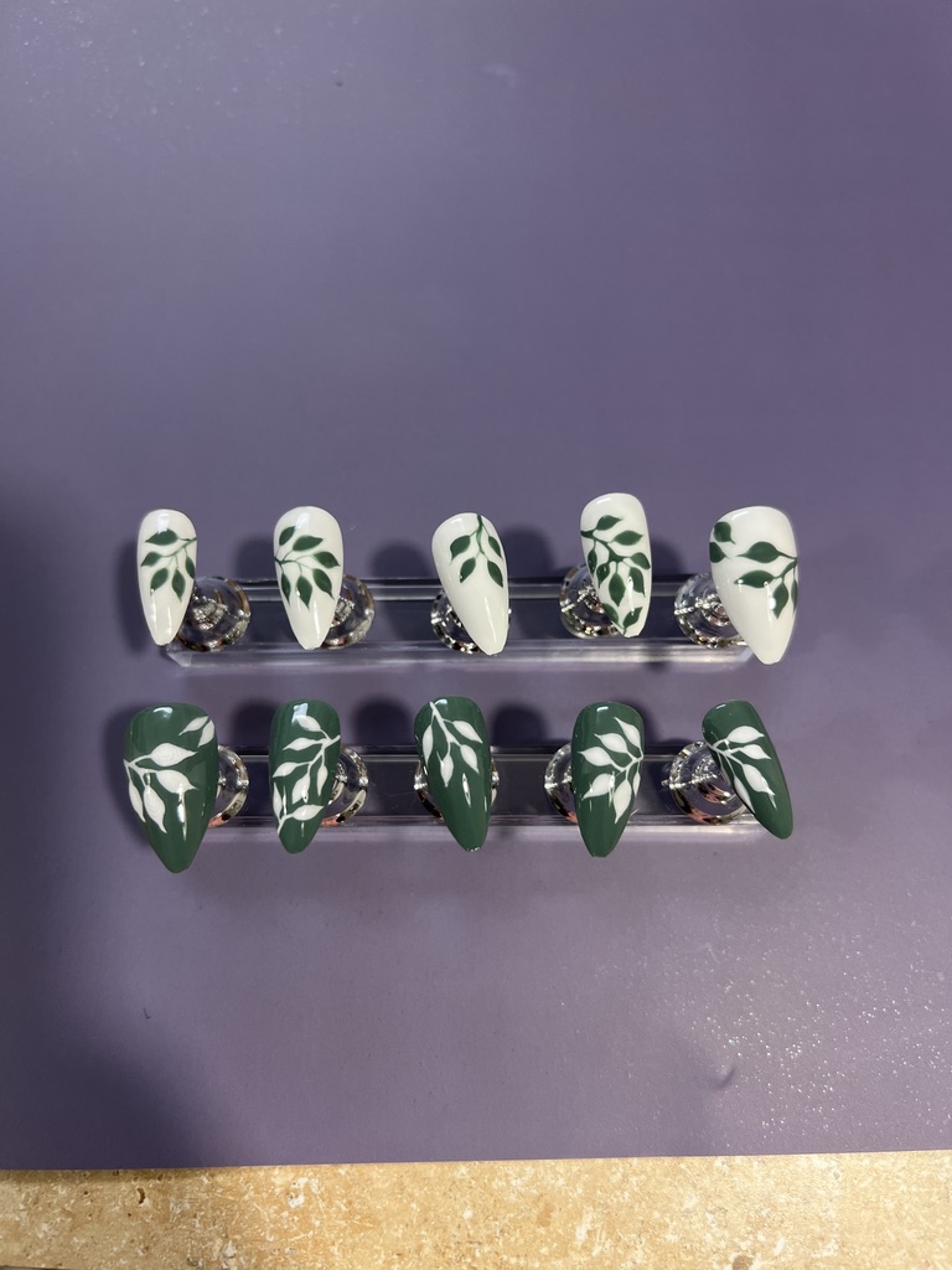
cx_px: 476
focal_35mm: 26
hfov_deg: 53.1
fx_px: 953
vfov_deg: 67.3
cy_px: 635
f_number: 1.5
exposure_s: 1/120
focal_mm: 5.7
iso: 125
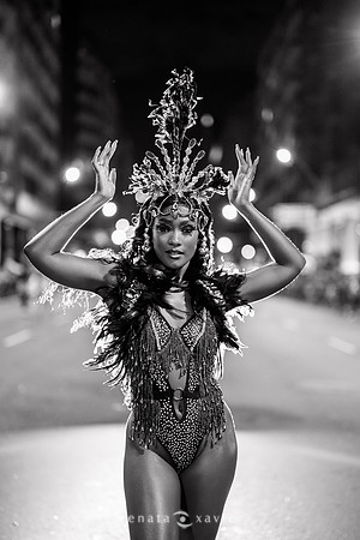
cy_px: 270
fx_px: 750
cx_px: 180
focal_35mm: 50
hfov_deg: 27.0
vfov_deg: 39.6
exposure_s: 1/320
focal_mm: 50
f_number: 1.2
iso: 2000
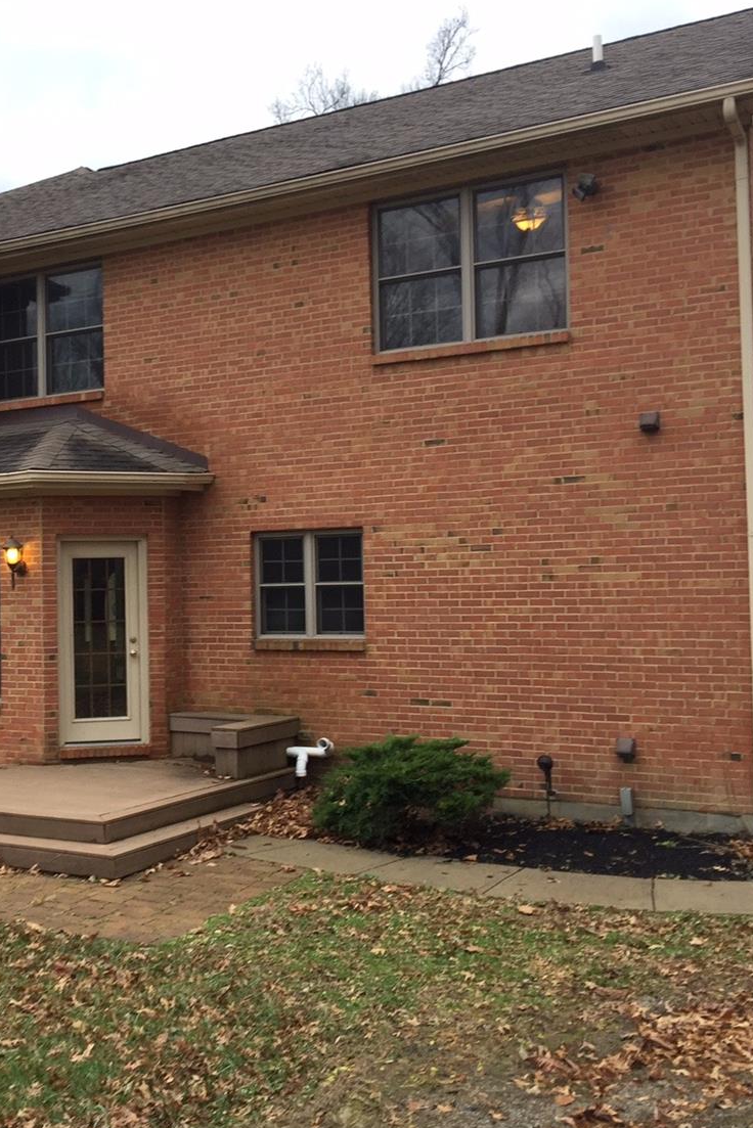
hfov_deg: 31.8
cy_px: 569
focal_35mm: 41
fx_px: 1285
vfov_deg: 47.4
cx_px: 157
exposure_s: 1/60
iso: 32
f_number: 2.2
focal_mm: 4.15
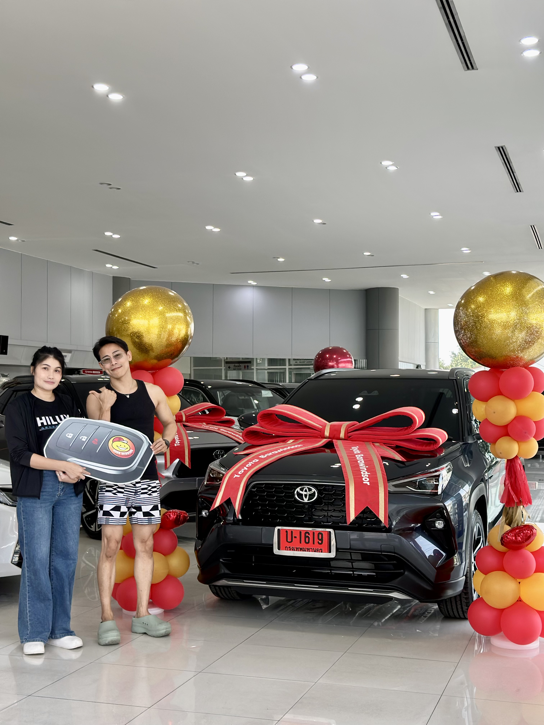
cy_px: 362
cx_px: 272
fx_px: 1006
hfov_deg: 30.3
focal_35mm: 48
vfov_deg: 39.7
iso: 80
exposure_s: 1/395
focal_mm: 6.86
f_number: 1.78
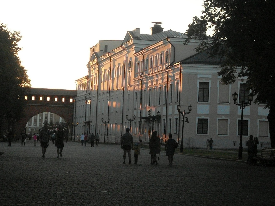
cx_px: 138
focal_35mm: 102
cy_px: 101
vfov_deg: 14.5
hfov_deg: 19.3
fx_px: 810
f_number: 4.4
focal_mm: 15.3
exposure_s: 1/750
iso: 400
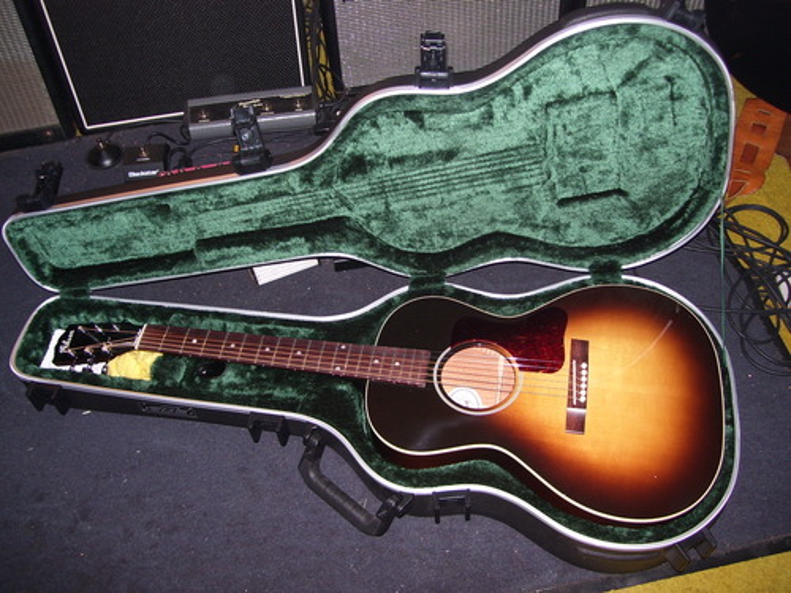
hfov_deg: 51.4
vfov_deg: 39.7
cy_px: 296
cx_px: 396
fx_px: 823
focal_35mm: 36
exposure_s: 1/60
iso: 80
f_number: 2.7
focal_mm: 6
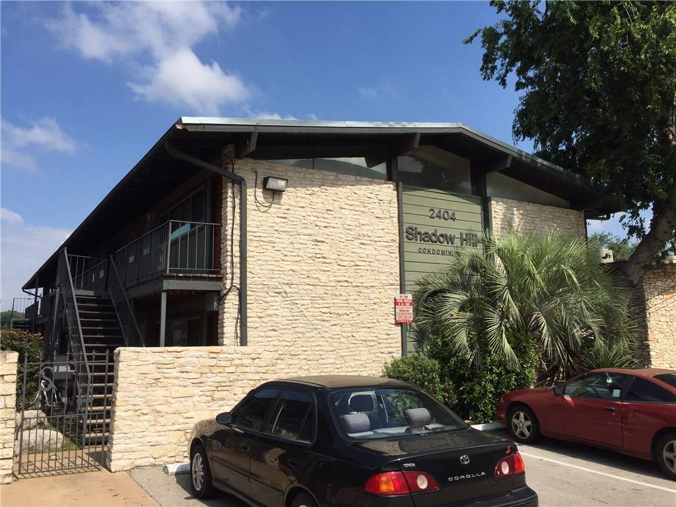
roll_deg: +0.0
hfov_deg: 61.7
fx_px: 566
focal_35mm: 29
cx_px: 338
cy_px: 254
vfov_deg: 48.2
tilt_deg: +8.5
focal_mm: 4.15
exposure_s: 1/2639
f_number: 2.2
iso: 32
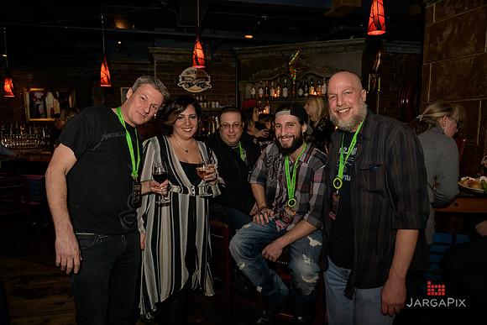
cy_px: 162
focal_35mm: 24
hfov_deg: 73.7
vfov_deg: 53.2
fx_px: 325
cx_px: 244
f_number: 3.2
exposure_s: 1/125
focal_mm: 24
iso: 1600
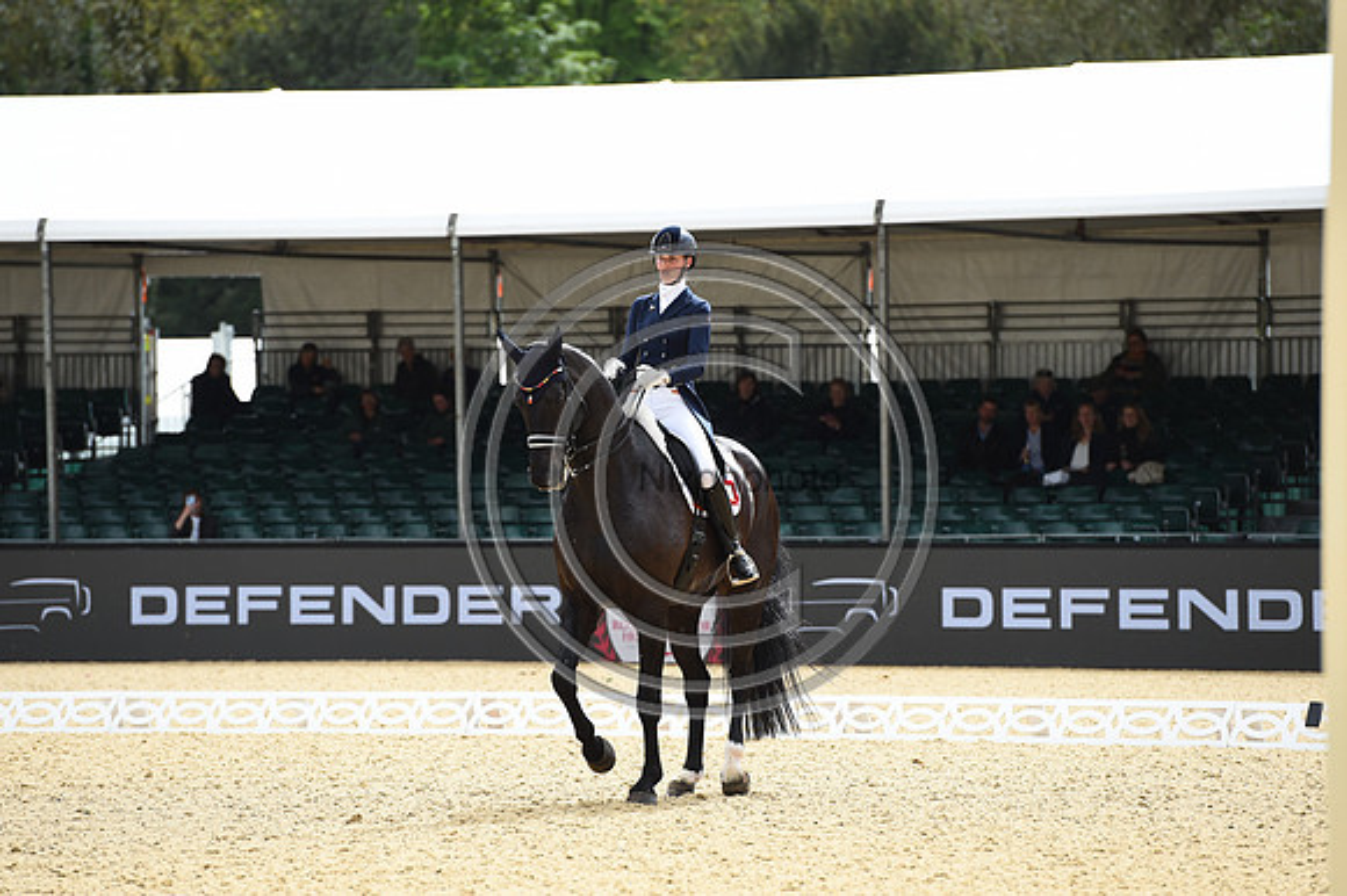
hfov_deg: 10.3
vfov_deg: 6.9
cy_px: 448
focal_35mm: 200
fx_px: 7479
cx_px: 674
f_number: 5
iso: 280
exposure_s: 1/1250
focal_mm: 200
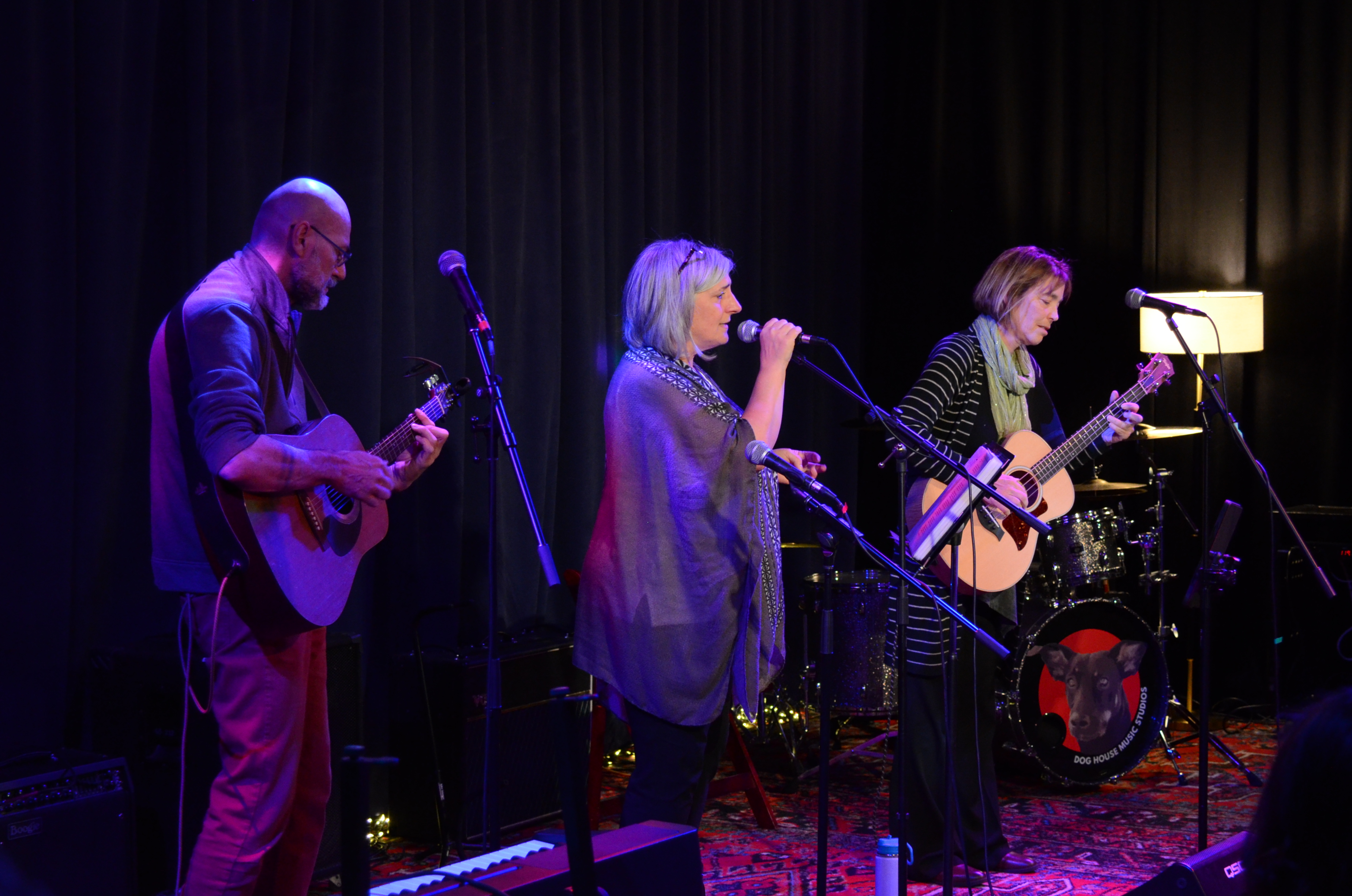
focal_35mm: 72
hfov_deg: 28.1
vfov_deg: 18.8
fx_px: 2698
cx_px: 676
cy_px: 448
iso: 2000
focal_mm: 48
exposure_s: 1/60
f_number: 5.3
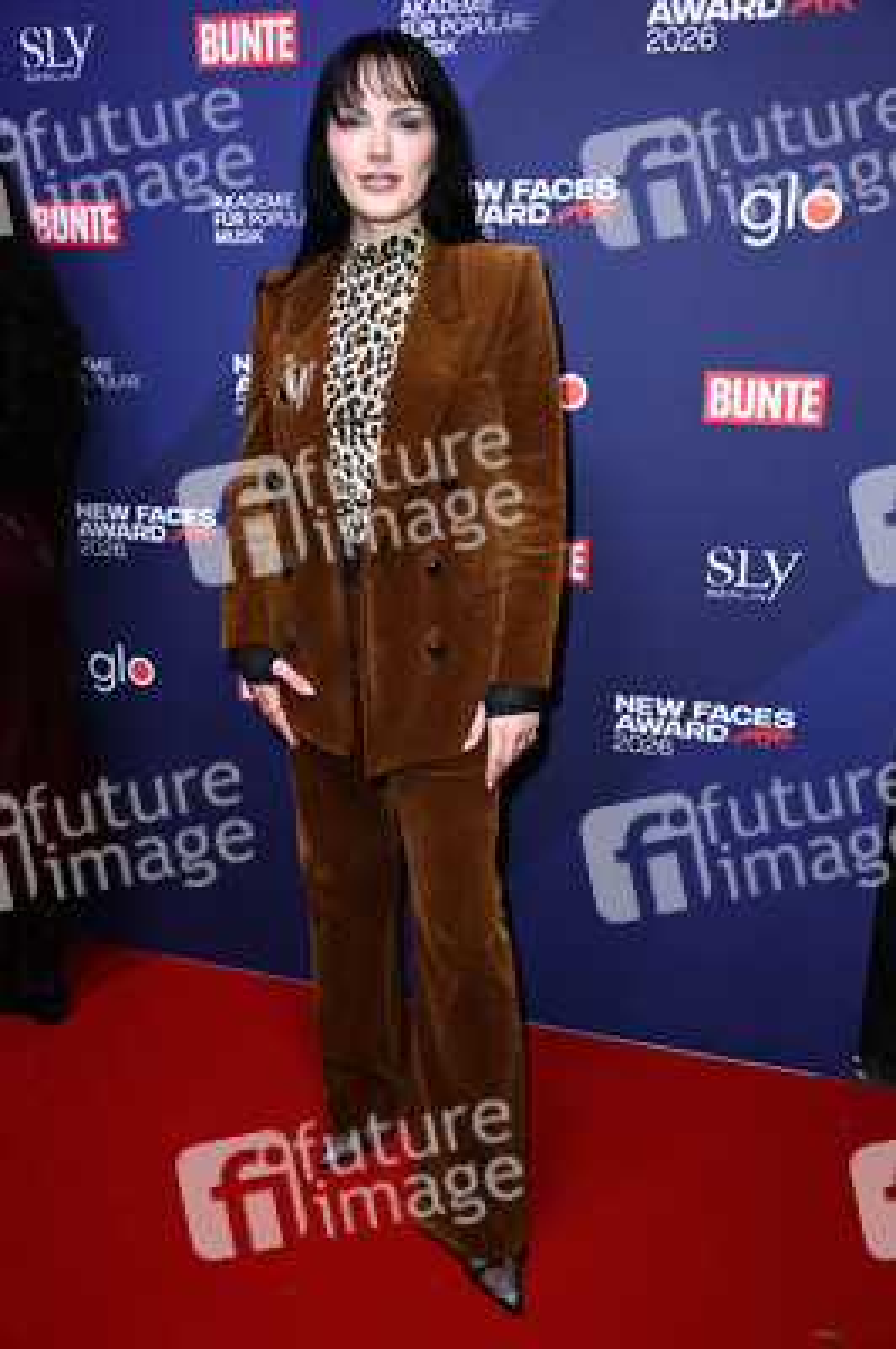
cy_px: 674
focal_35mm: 32
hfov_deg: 41.0
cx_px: 448
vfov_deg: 58.8
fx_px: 1197
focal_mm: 32
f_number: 5.6
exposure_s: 1/250
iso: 1000
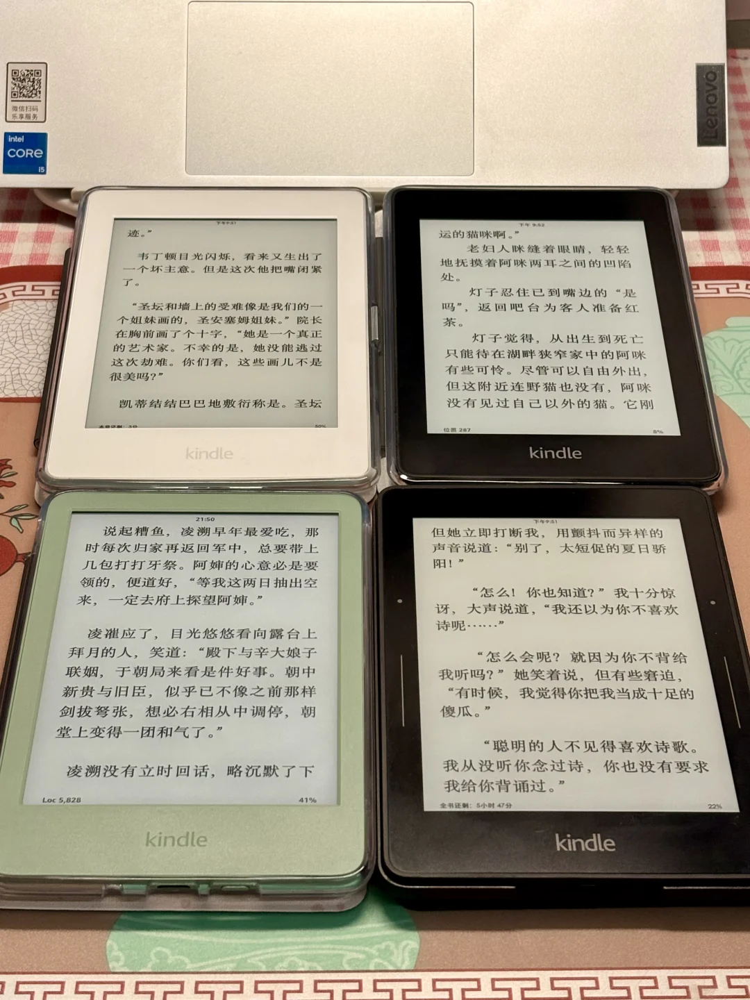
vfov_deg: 36.8
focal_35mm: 52
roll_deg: +0.5
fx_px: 1502
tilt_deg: -38.6
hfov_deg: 28.0
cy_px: 500
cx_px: 375
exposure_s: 1/50
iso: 80
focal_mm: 5.96
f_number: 1.6
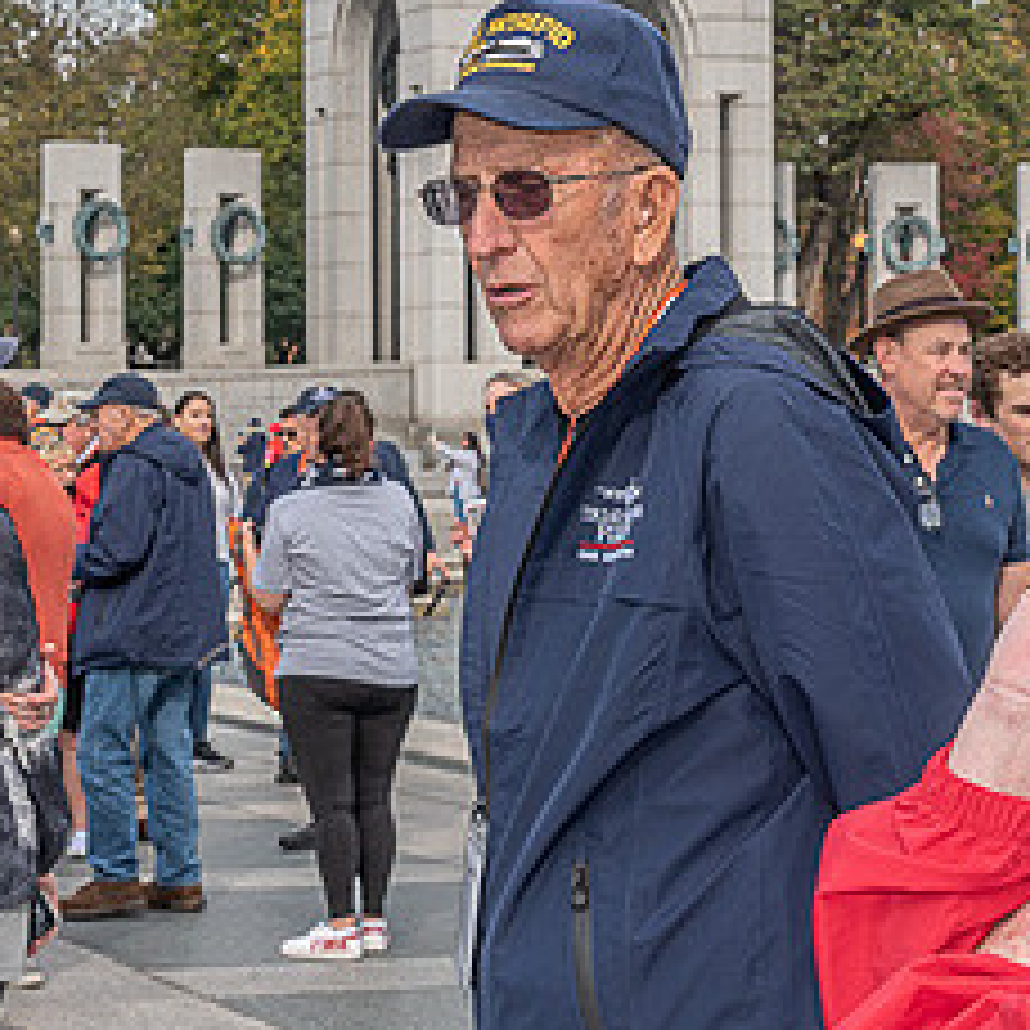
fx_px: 3770
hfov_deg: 15.5
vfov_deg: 15.5
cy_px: 376
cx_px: 643
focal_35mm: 112
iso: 500
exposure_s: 1/250
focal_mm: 52
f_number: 11
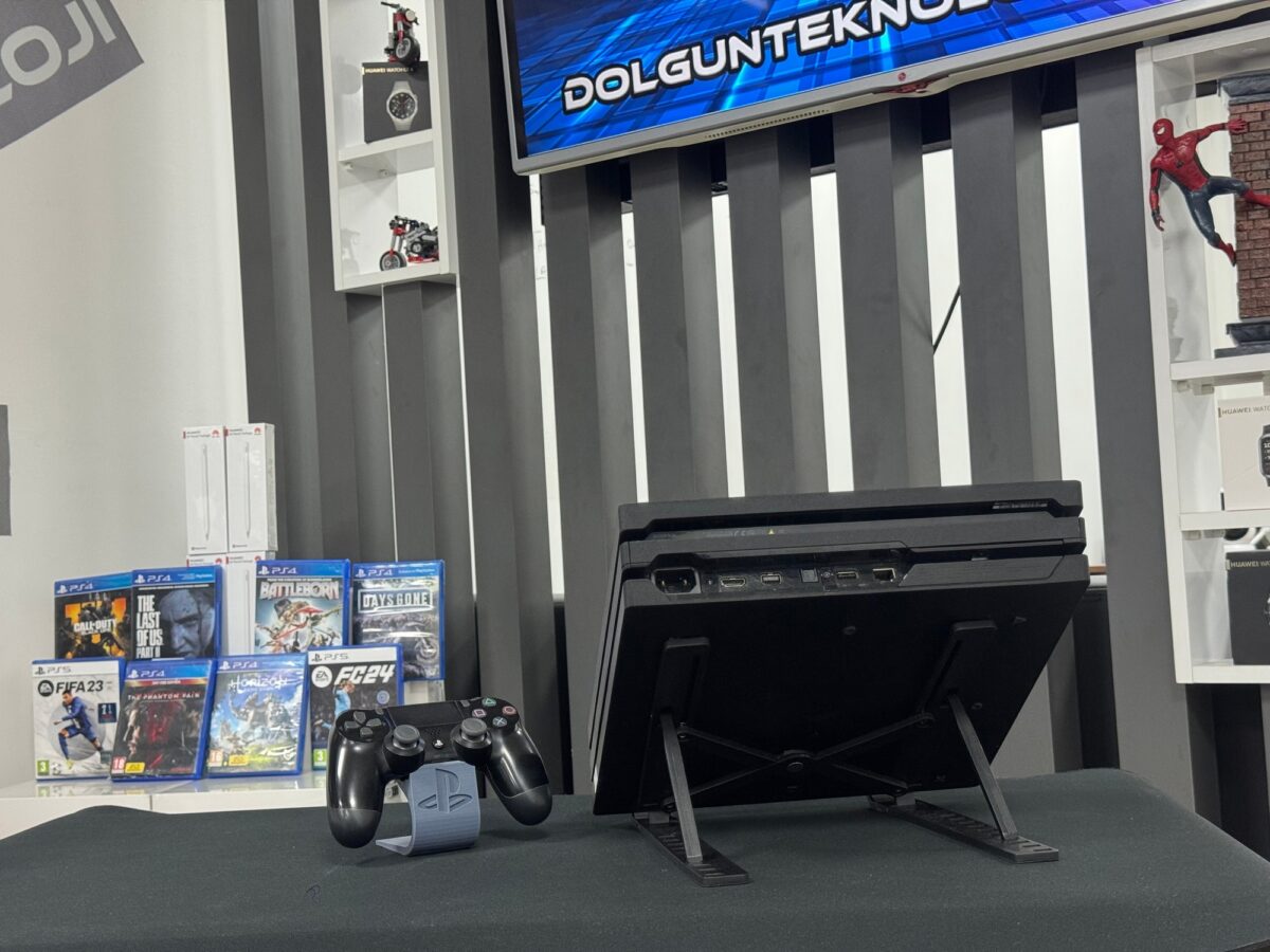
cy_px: 476
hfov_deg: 39.7
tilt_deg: +2.6
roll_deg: +2.3
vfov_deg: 30.3
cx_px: 635
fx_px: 1761
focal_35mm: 48
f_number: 1.78
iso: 250
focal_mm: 6.76
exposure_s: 1/60
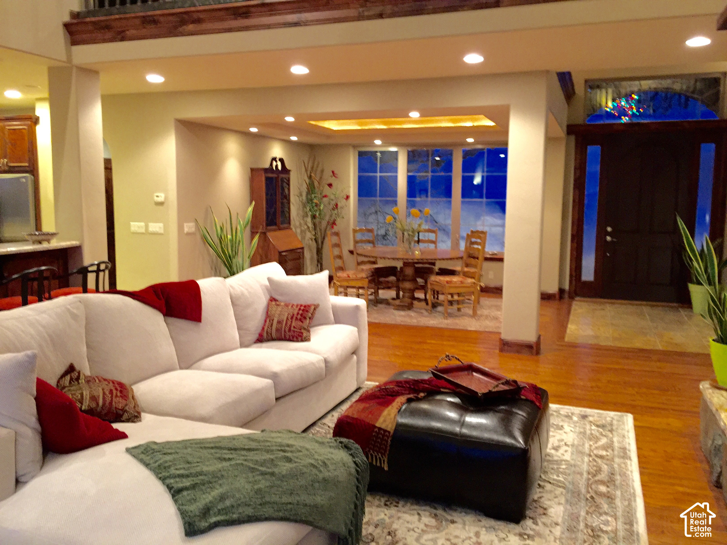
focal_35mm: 29
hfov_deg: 61.7
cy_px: 272
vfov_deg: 48.2
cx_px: 364
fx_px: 609
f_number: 2.2
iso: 250
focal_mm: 4.15
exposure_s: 1/15
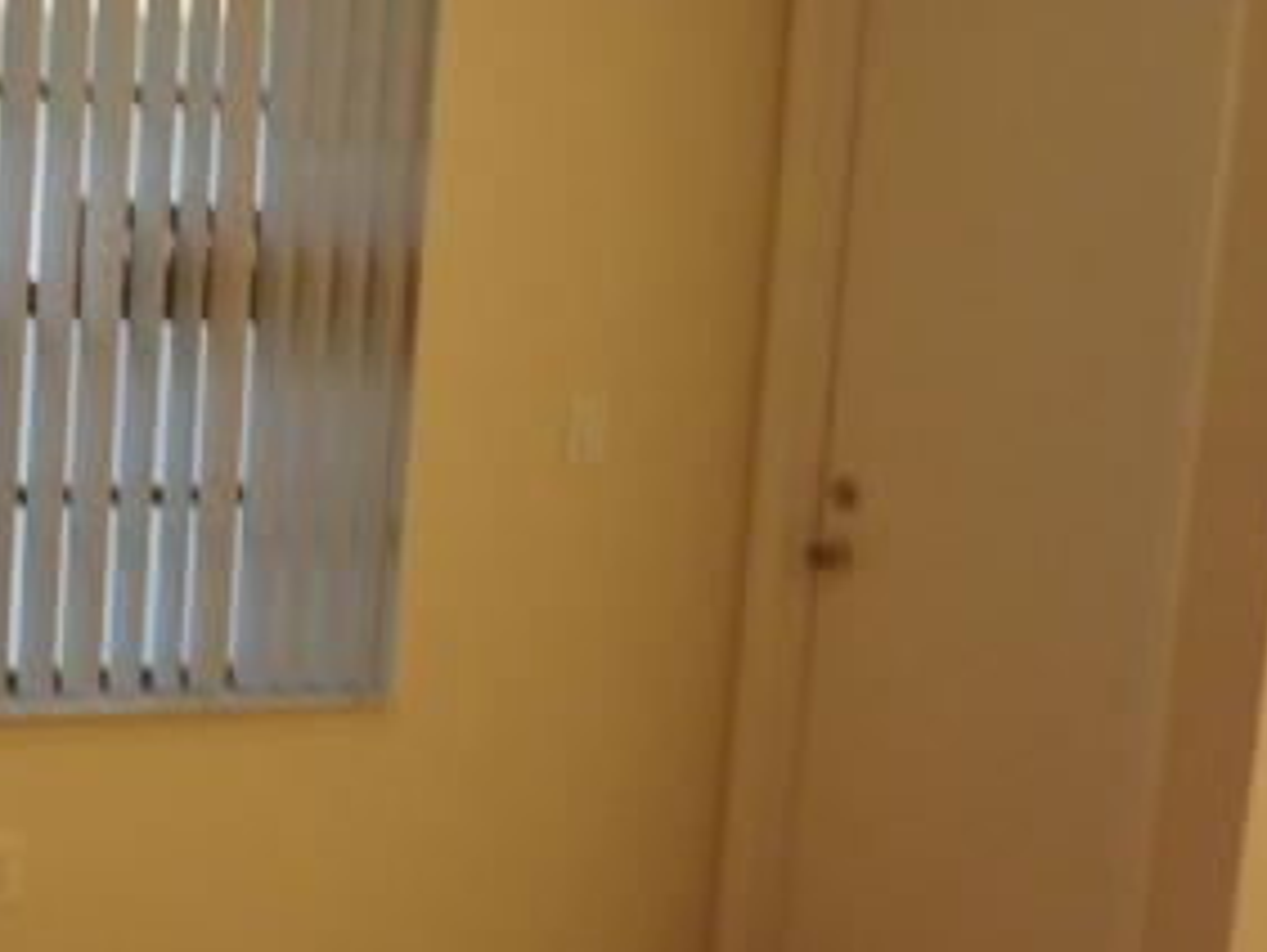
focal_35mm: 59
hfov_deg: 29.5
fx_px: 2161
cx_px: -117
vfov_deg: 24.9
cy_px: 498
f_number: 2.8
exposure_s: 1/40
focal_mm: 4.7
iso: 200
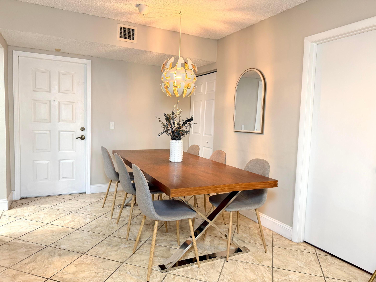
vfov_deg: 56.8
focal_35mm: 24
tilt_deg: -4.0
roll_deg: -1.1
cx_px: 188
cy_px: 141
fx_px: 261
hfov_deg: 71.6
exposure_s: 1/60
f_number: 1.78
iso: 250
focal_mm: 6.76
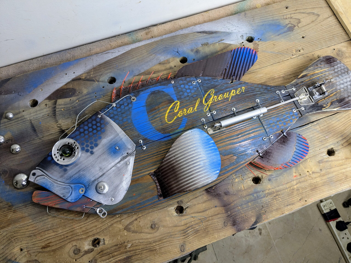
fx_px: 274
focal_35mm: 27
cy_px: 132
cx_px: 176
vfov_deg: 51.4
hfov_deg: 65.3
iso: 50
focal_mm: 4.38
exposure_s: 1/50
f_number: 1.73
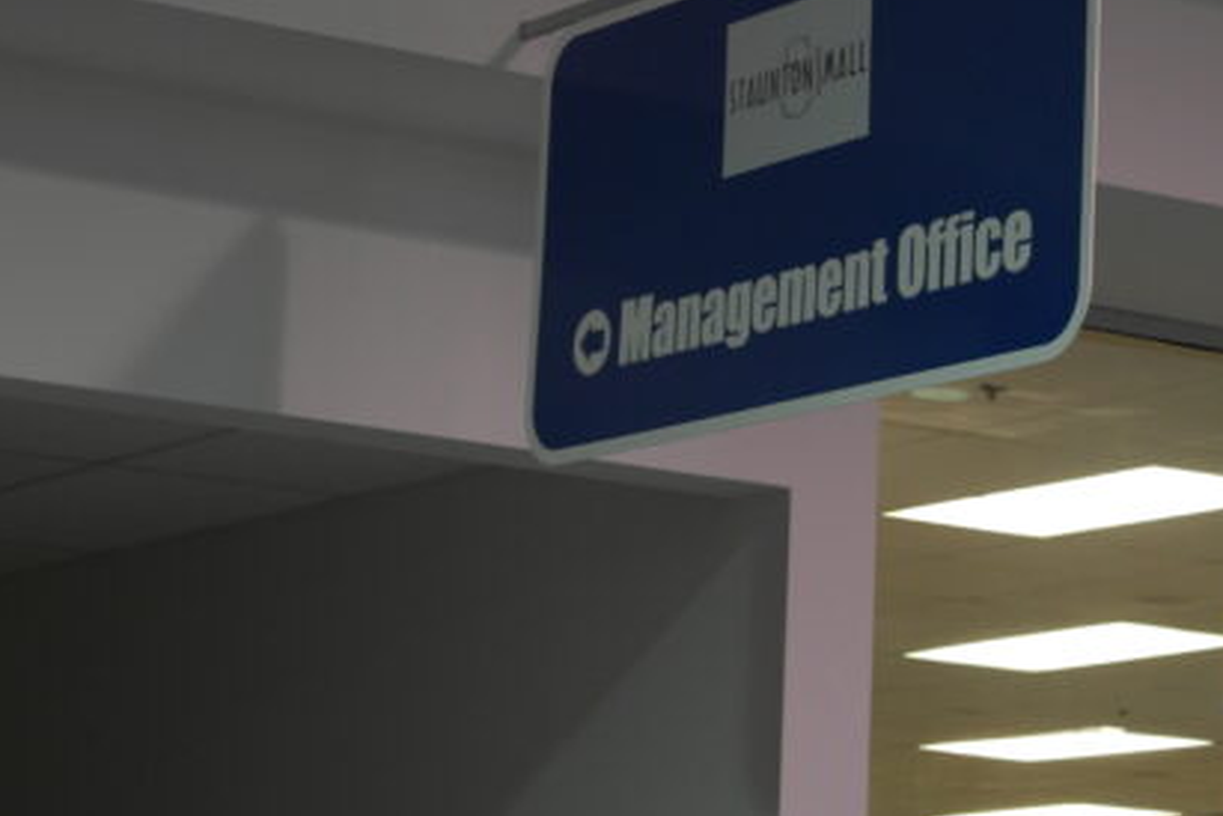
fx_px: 4892
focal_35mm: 144
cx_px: 681
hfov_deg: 14.2
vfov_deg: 9.5
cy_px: 191
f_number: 5.6
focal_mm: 50
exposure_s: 1/40
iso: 400
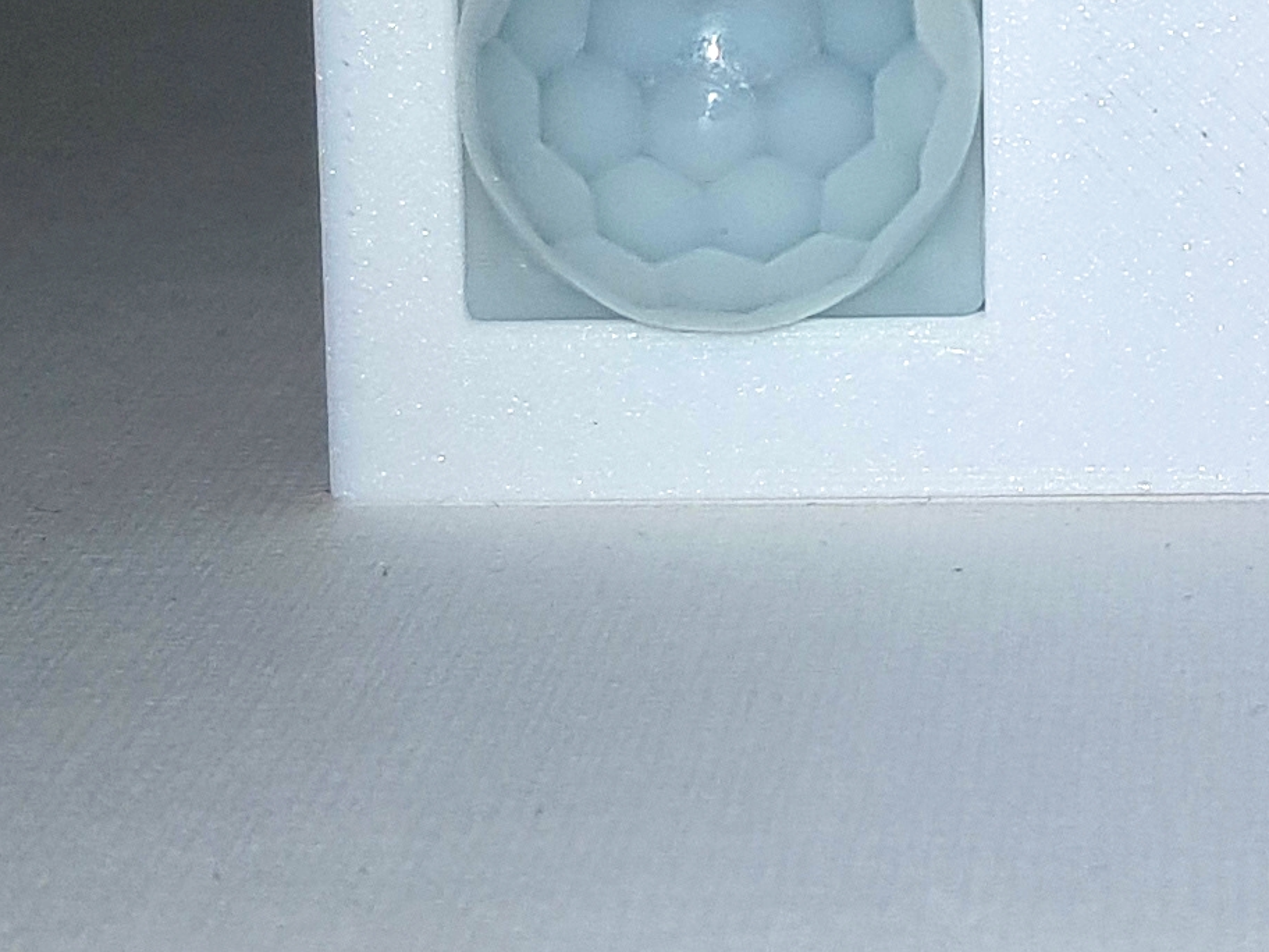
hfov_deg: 16.7
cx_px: 1288
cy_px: 8
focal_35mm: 115
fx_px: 4216
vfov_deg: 12.7
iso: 40
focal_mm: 4.2
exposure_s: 1/570
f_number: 1.7
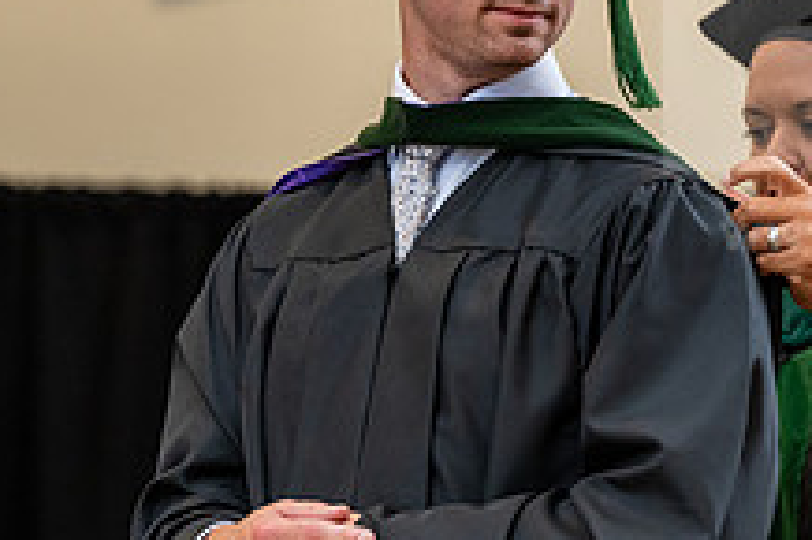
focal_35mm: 306
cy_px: 311
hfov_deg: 6.7
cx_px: 551
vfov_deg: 4.5
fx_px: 6897
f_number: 3.5
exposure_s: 1/200
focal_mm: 115
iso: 1600
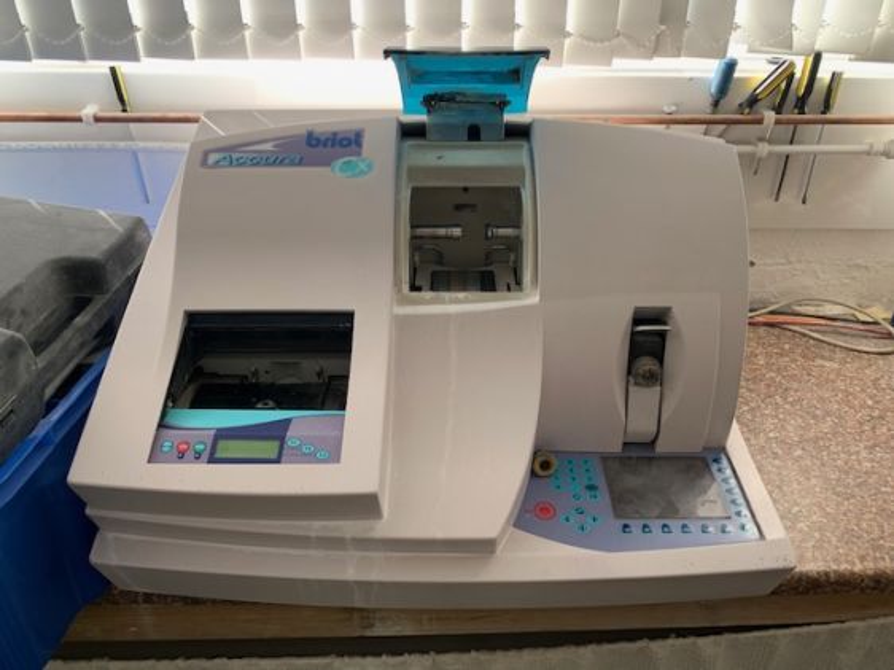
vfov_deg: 53.0
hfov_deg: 67.3
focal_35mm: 26
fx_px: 671
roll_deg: +0.2
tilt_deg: -29.9
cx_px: 447
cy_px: 335
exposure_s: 1/121
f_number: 1.8
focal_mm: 4.25
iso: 50
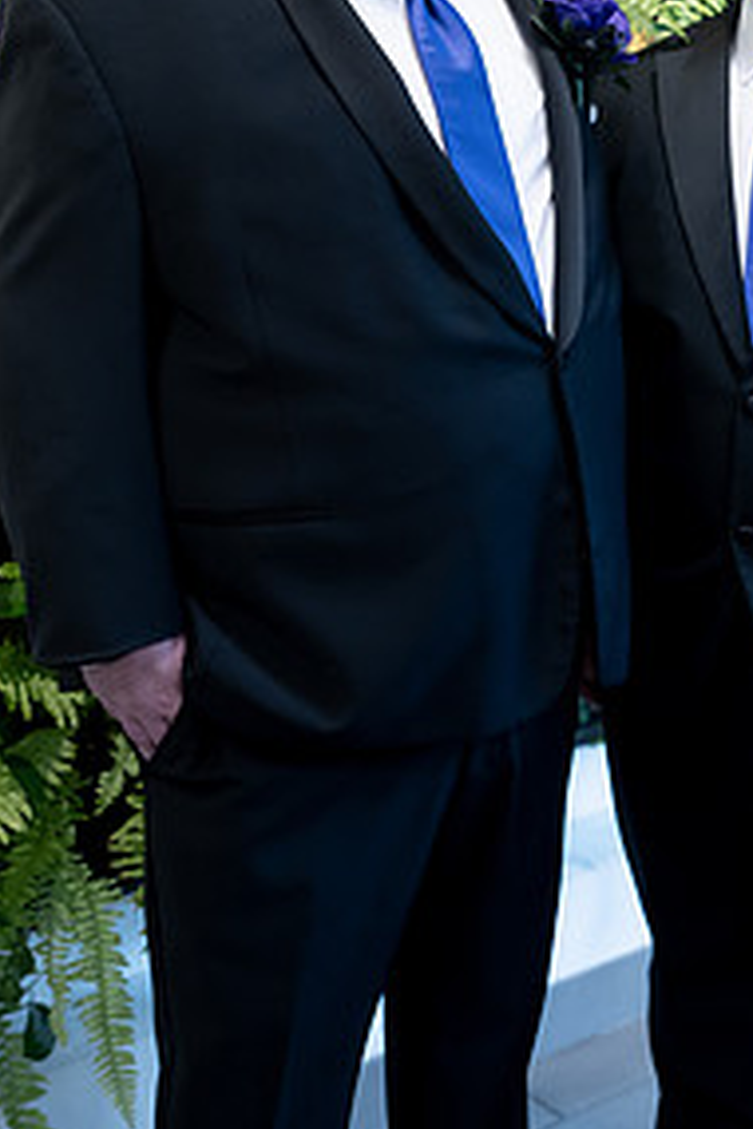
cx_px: 551
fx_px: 1882
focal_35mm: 60
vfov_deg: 32.9
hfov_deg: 22.4
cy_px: 309
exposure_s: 1/320
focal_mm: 38
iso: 1000
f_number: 2.8
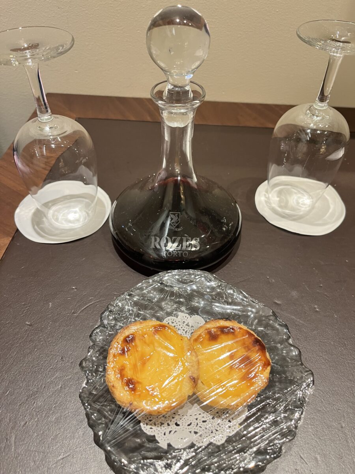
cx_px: 178
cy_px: 237
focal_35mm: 26
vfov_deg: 67.3
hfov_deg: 53.1
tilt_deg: -48.0
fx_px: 356
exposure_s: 1/50
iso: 160
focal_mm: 5.1
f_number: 1.6
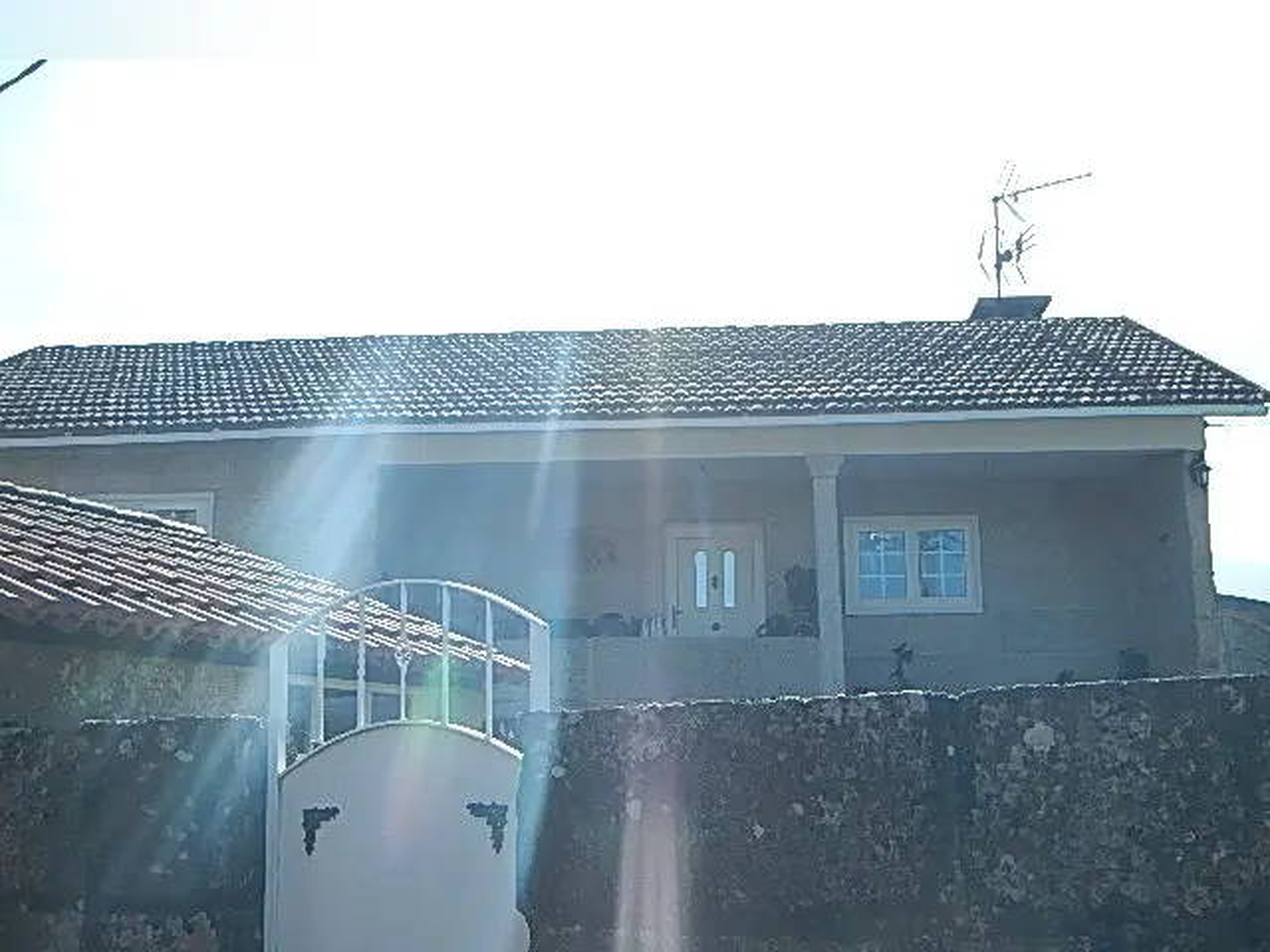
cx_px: 635
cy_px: 476
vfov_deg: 30.9
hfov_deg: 40.4
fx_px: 1724
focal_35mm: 47
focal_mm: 8.4
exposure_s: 1/800
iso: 125
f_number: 4.1
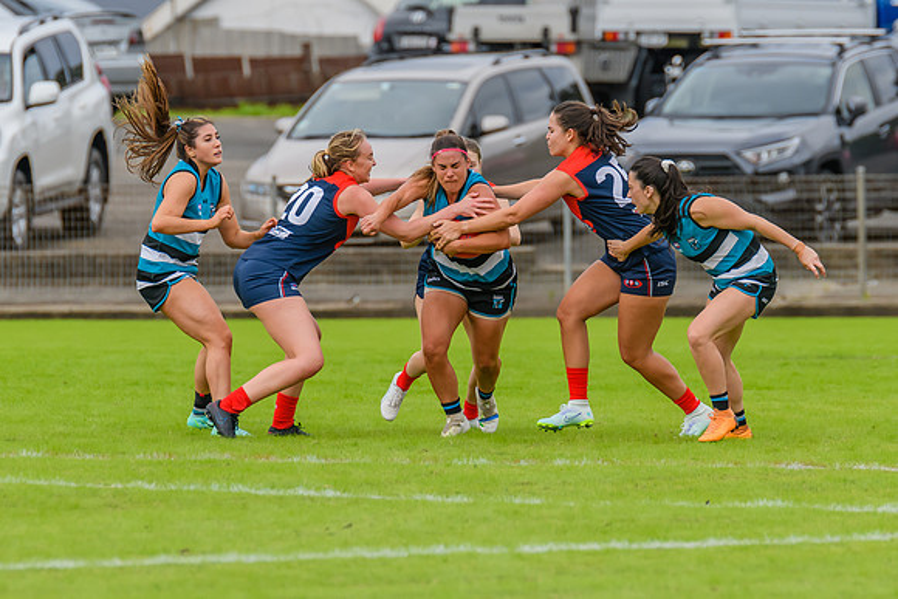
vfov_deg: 1.9
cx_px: 452
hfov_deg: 2.9
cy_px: 256
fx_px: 17915
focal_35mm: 718
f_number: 6.3
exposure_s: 1/2000
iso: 800
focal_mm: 420
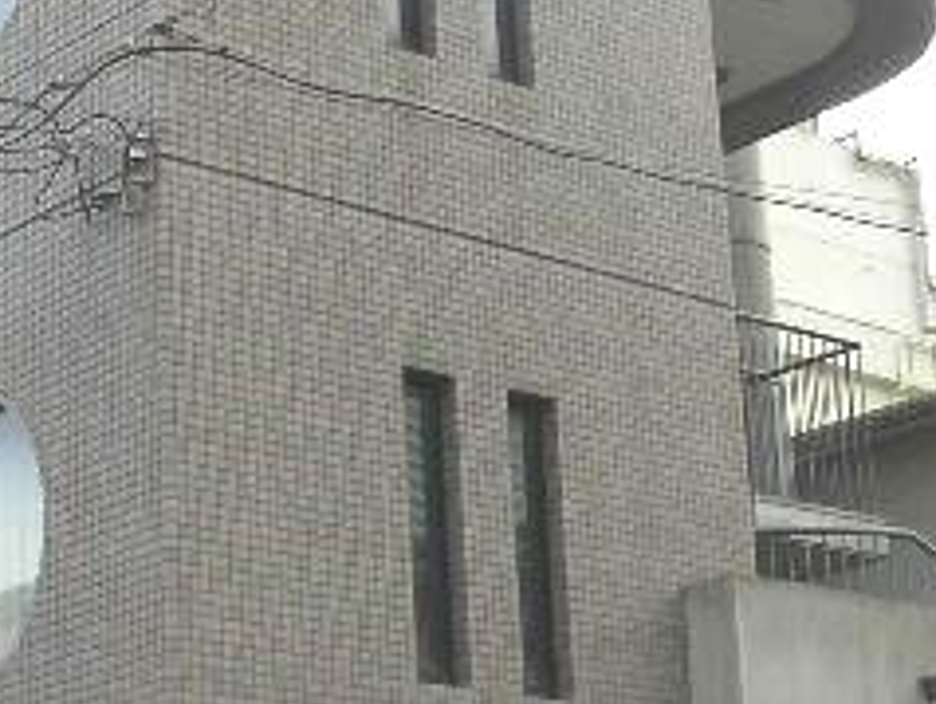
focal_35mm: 102
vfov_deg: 14.5
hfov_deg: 19.2
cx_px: 287
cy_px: 401
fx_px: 2761
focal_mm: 5.8
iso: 71
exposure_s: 1/188
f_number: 4.1
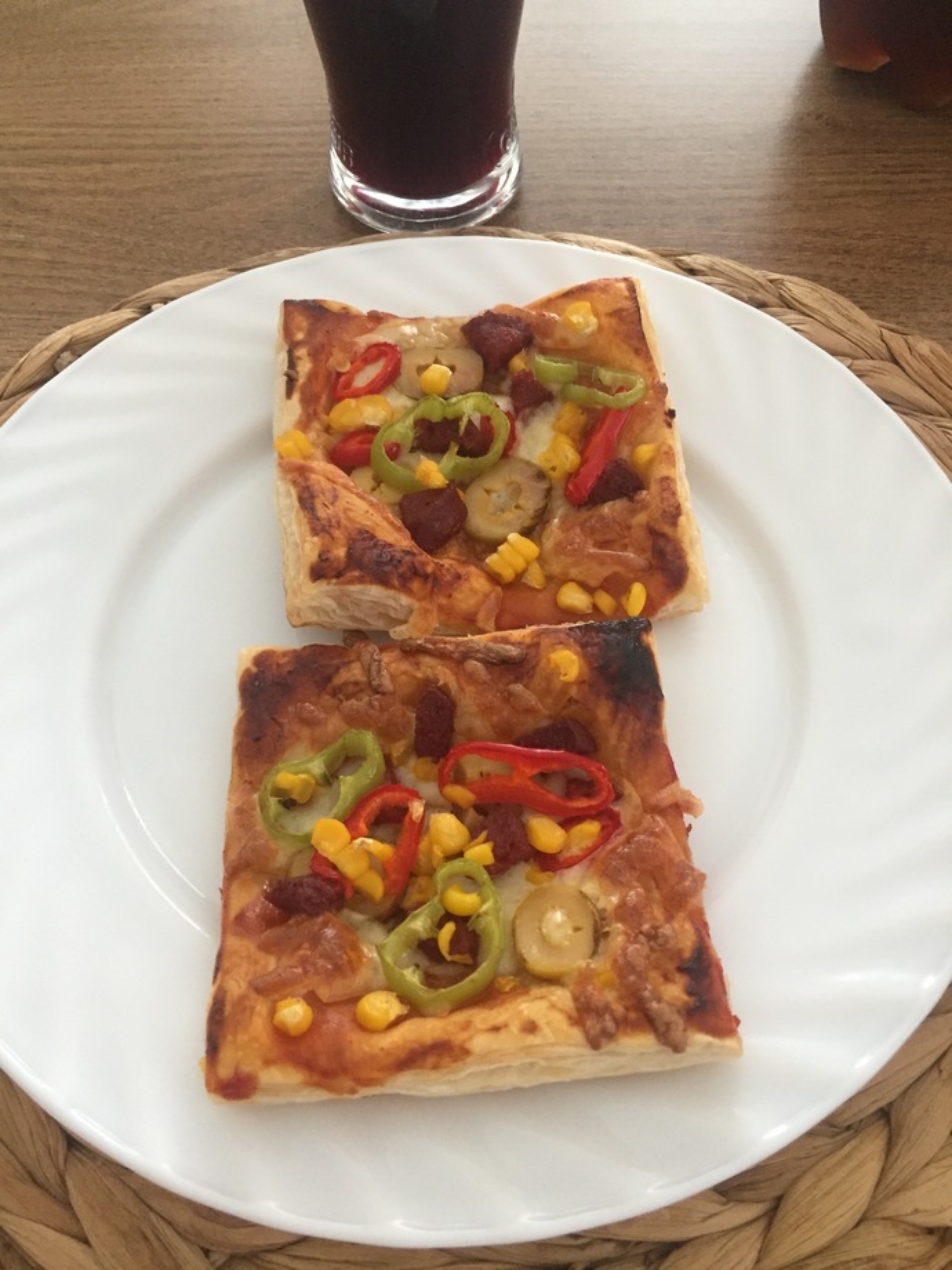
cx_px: 476
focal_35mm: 29
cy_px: 635
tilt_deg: -59.3
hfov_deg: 48.2
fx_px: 1063
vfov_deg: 61.7
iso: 250
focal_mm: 4.15
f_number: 2.2
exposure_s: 1/33
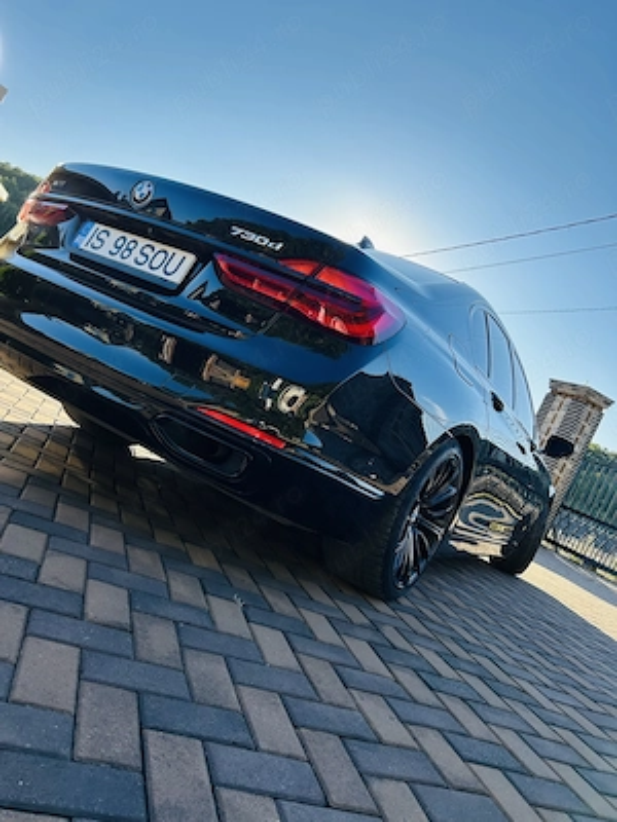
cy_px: 411
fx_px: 618
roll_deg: -25.0
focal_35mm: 26
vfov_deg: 67.3
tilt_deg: -2.1
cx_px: 308
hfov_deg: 53.1
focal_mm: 5.7
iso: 50
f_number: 1.5
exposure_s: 1/2045
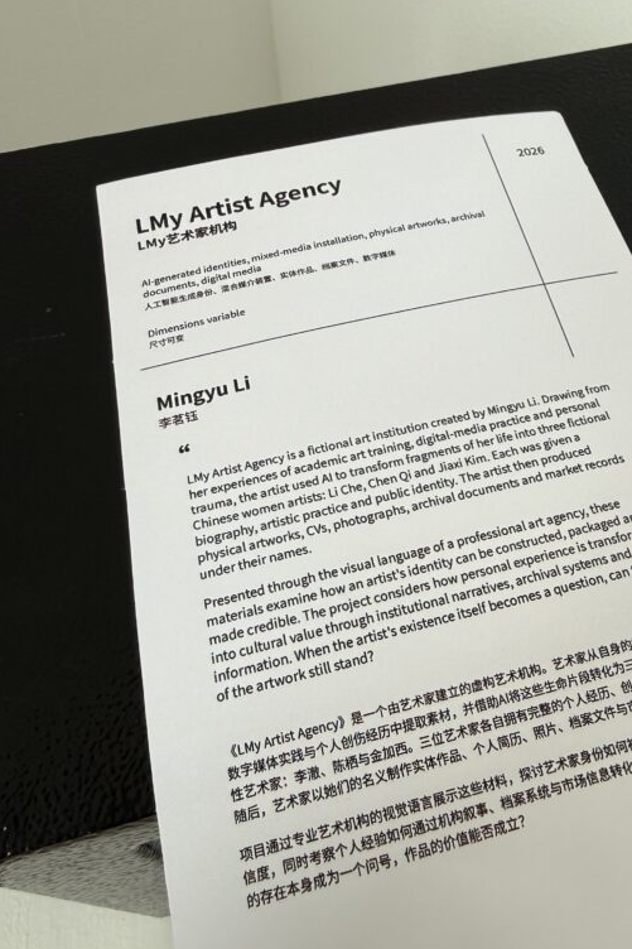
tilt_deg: -55.9
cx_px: 409
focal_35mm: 34
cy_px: 413
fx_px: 896
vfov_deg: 55.6
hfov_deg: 38.5
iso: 40
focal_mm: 2.22
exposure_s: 1/216
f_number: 2.2
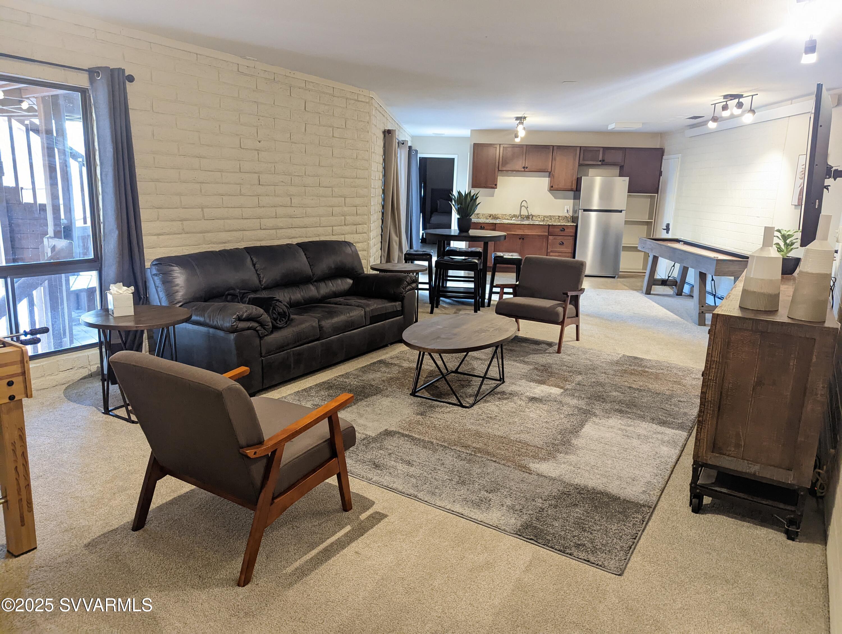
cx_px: 421
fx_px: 585
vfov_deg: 56.9
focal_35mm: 24
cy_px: 317
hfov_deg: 71.5
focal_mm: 6.81
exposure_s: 1/60
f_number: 1.85
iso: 1843
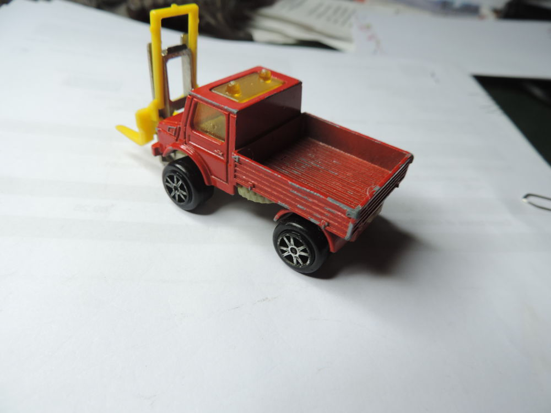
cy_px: 206
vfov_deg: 56.8
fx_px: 382
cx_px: 276
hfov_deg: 71.6
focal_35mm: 24
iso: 100
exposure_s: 1/30
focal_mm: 4.3
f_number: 3
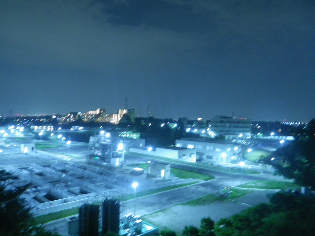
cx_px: 158
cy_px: 118
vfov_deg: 49.7
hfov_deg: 63.4
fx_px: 255
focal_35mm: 28
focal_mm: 5
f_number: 3.5
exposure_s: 2
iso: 400
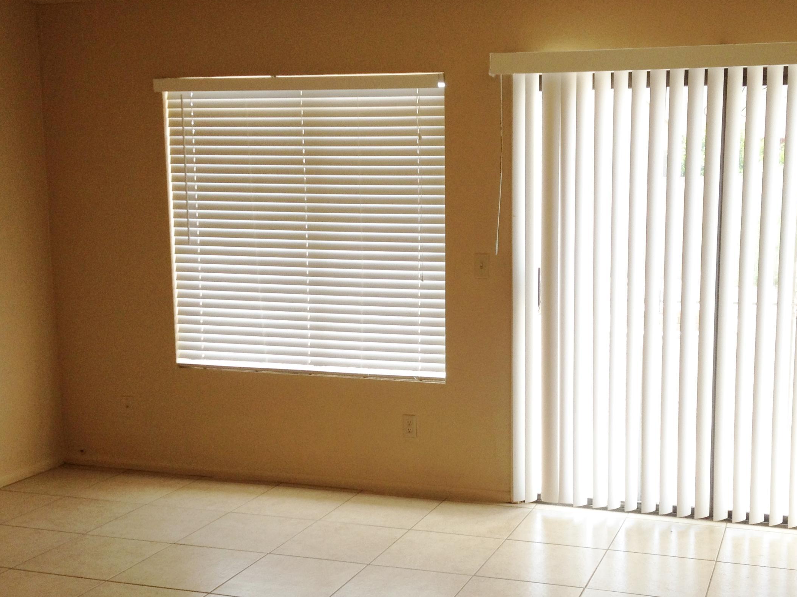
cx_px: 508
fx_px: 1151
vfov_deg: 29.0
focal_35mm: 50
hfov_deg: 37.9
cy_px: 363
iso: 64
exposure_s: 1/120
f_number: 2.4
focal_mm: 4.28
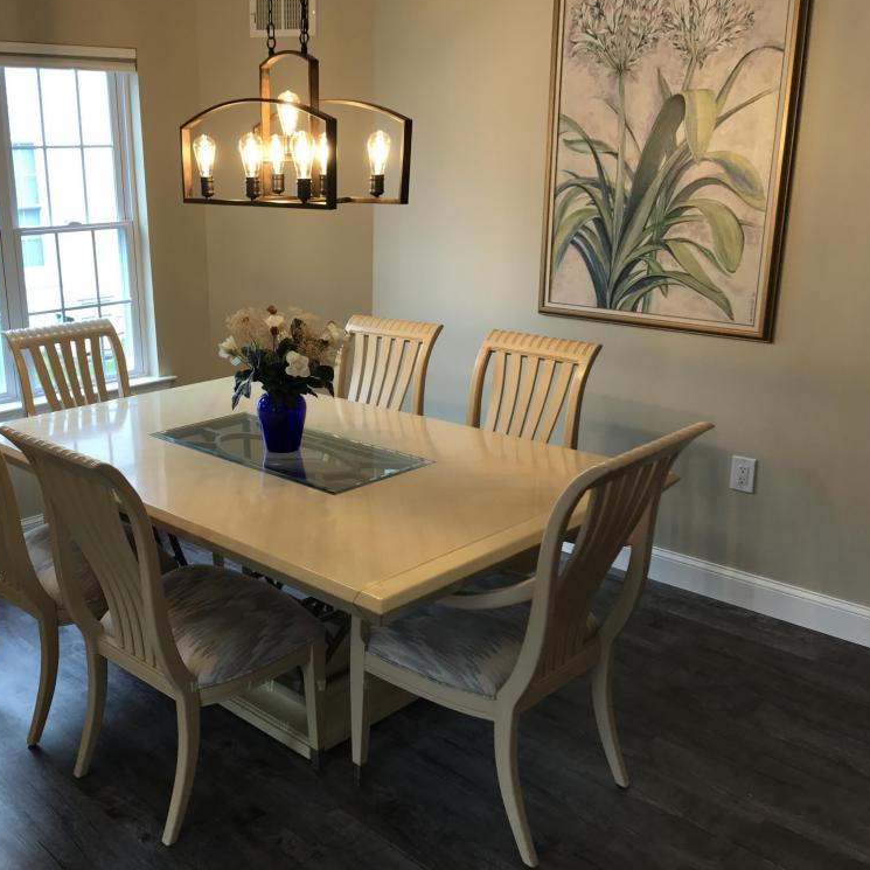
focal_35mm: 34
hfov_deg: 47.6
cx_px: 287
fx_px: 967
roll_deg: +1.1
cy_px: 431
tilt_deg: -14.8
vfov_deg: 48.4
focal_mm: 3.99
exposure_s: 1/40
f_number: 1.8
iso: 25
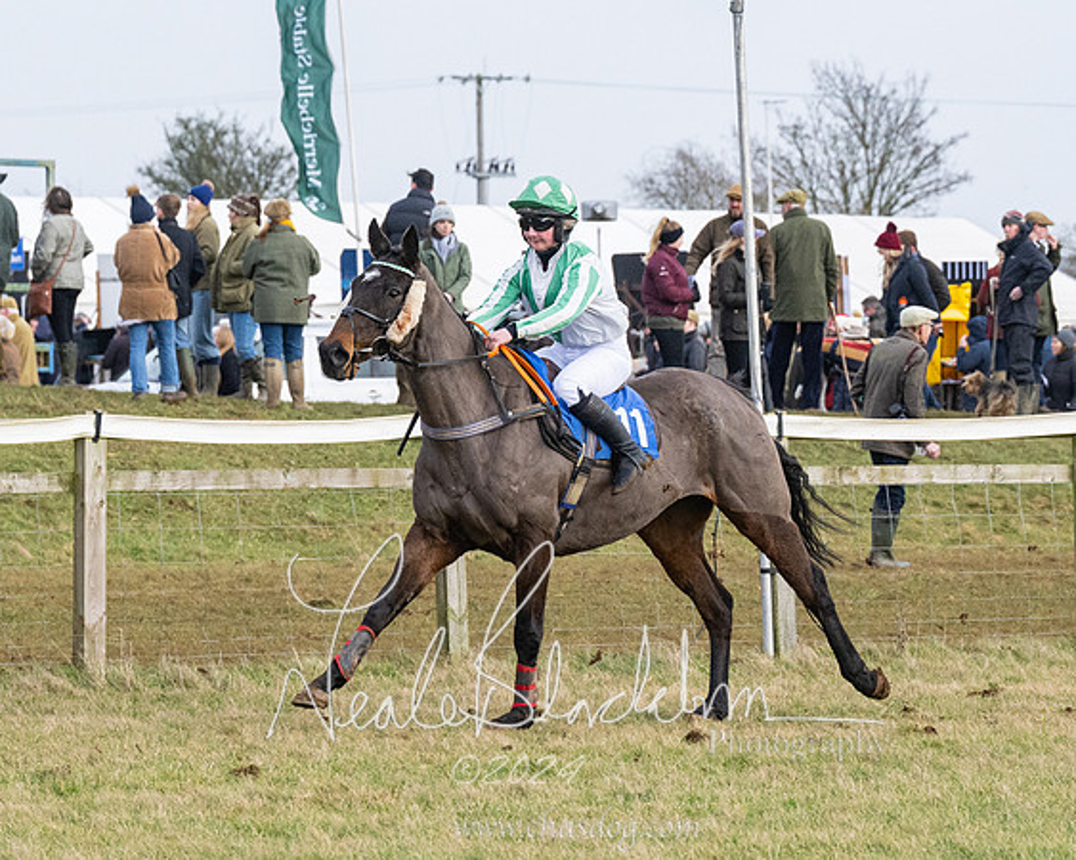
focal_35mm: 258
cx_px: 579
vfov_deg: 6.0
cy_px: 439
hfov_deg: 7.5
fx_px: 8211
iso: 800
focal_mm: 104
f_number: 5
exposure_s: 1/2000
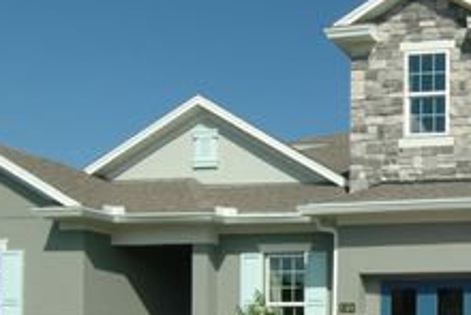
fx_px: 537
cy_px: 197
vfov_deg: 32.5
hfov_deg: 46.5
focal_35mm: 41
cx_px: 321
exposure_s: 1/125
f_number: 16
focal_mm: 12
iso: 200
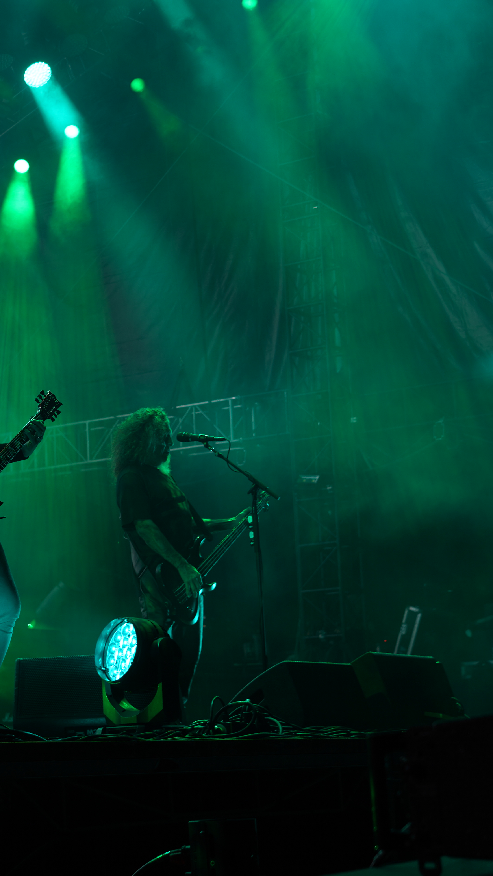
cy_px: 436
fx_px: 1836
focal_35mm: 79
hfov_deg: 15.1
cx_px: 53
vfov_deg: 26.8
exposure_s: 1/60
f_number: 4
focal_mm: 50
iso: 125
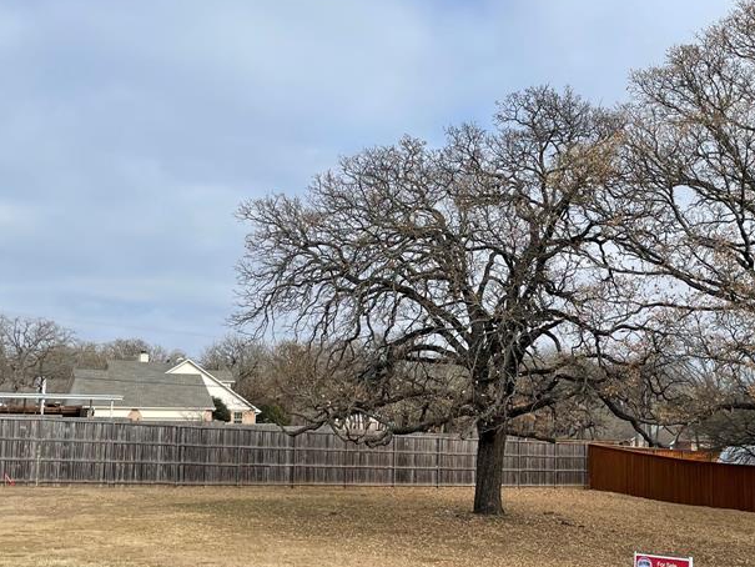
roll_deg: -0.2
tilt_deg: +5.3
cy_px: 326
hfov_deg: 42.1
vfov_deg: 32.8
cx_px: 534
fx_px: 960
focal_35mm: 44
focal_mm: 4.2
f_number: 1.6
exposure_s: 1/3861
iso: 32
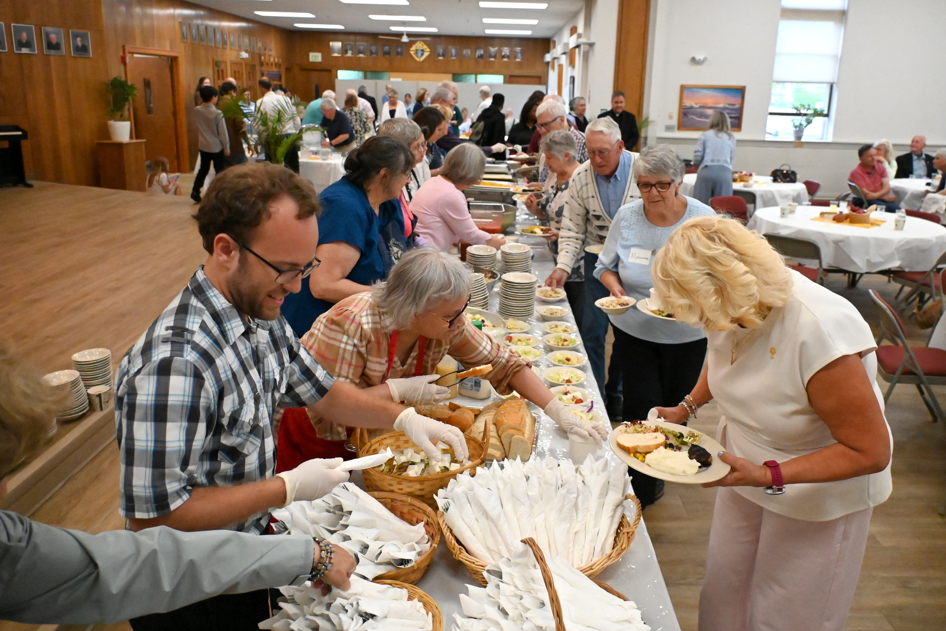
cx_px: 473
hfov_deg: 73.7
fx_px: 631
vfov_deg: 53.1
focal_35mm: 24
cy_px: 316
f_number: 4
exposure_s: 1/1250
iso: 12800
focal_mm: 24
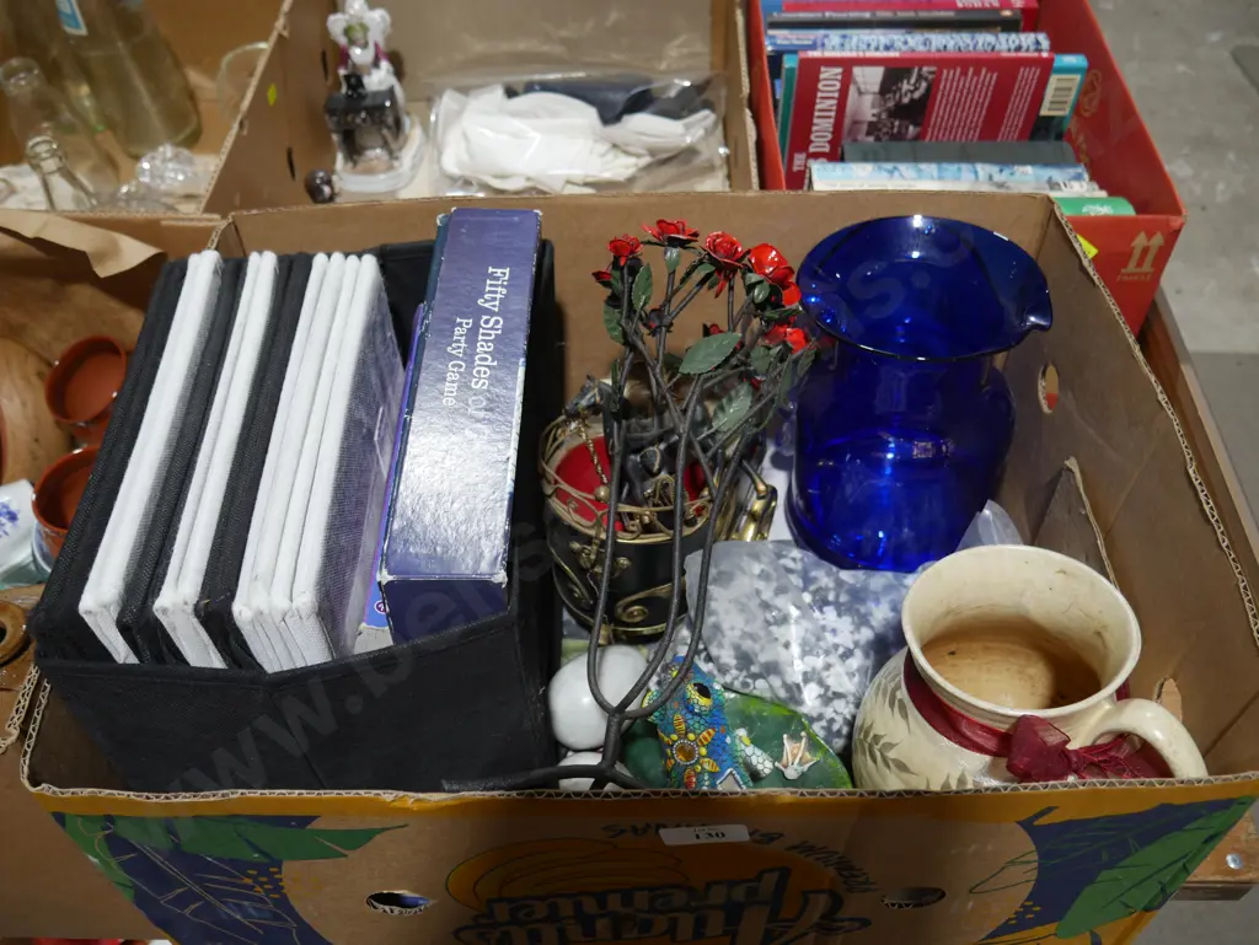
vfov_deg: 46.8
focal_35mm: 30
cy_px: 472
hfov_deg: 59.9
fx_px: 1092
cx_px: 630
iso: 200
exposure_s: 1/80
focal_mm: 15
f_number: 3.6
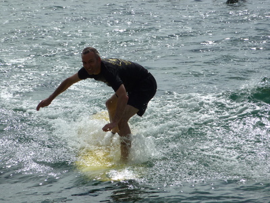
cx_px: 135
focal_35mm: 300
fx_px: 2340
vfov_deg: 5.0
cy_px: 102
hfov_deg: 6.6
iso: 80
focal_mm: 49.2
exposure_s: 1/1300
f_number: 6.3
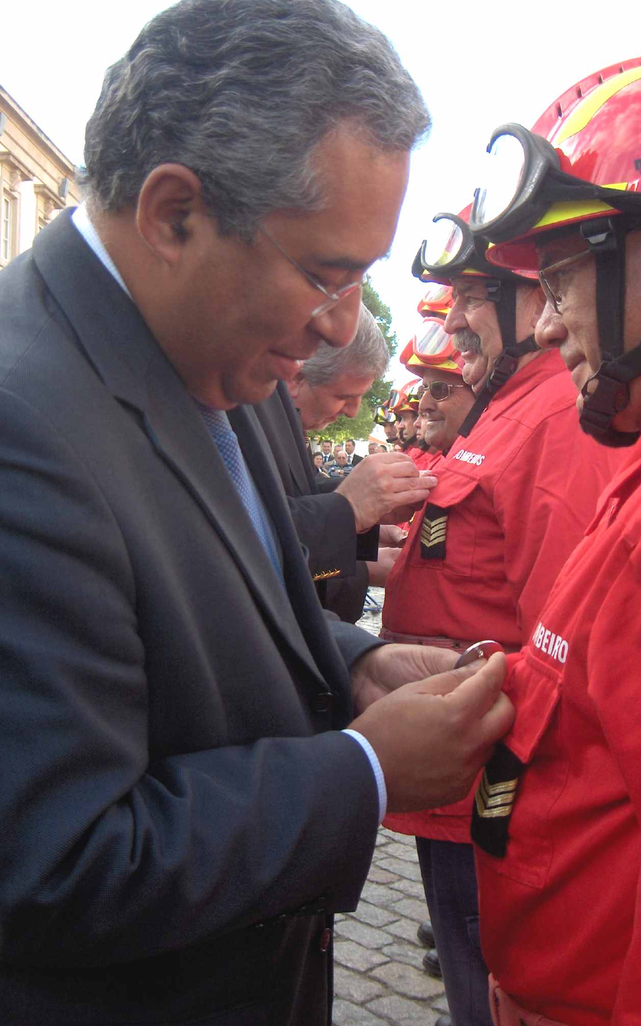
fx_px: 1174
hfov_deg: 30.5
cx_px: 383
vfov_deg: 47.2
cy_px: 508
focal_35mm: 42
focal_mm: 8
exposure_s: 1/203
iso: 119
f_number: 2.8
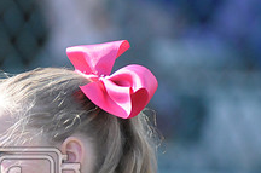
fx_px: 11075
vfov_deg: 0.9
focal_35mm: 1531
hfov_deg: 1.3
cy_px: 193
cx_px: -71
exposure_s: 1/2500
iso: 1600
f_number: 4
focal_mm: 380
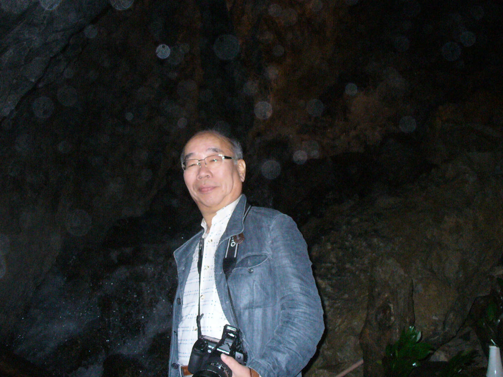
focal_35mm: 37
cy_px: 188
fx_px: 538
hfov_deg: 50.1
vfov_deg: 38.7
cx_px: 252
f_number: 2.8
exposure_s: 1/60
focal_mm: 6.1
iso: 400
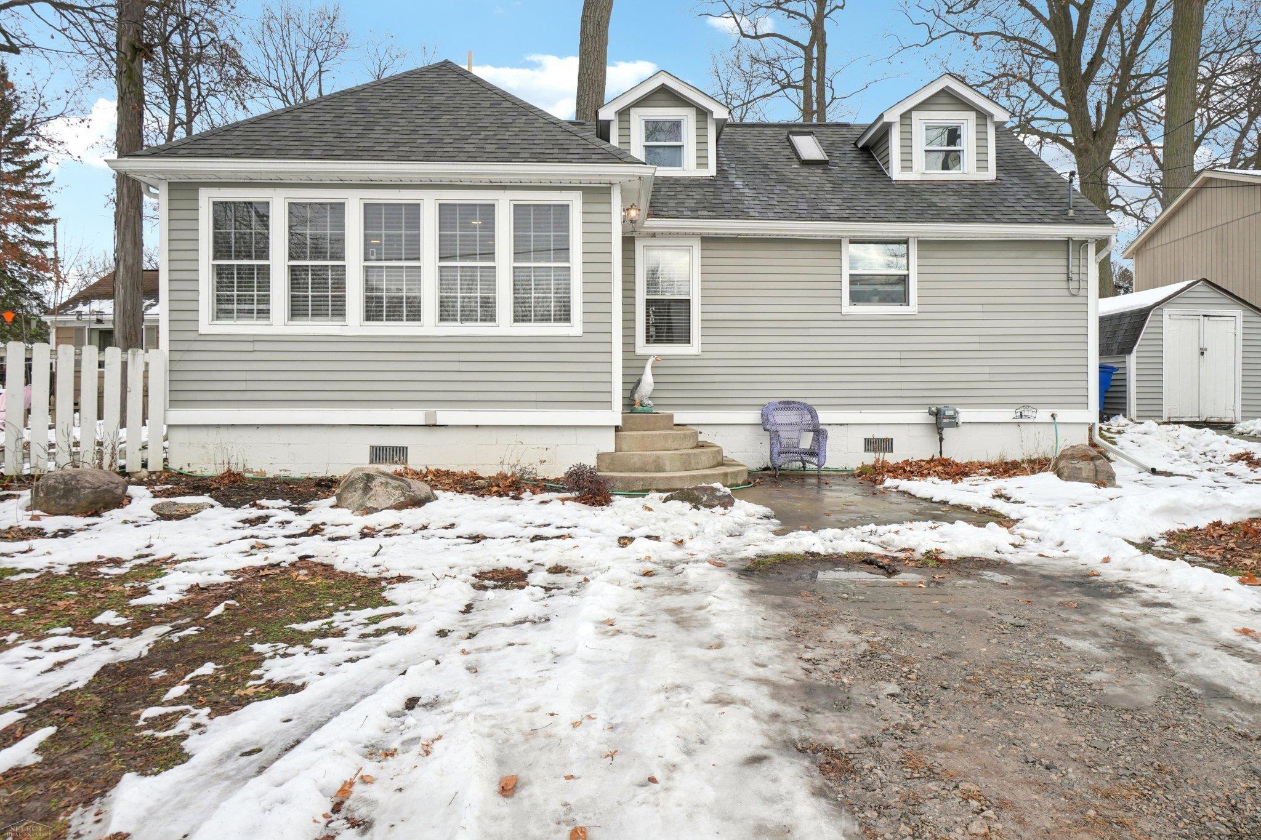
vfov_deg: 50.4
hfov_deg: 70.4
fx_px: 893
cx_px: 630
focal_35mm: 26
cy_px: 420
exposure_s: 1/125
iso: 100
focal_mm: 17
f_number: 8
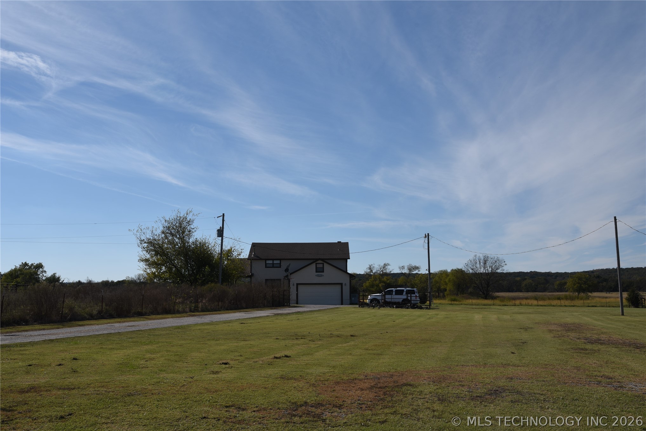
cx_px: 323
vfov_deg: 37.9
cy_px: 216
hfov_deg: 54.4
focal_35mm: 35
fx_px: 628
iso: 100
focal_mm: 35
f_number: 10
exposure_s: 1/400
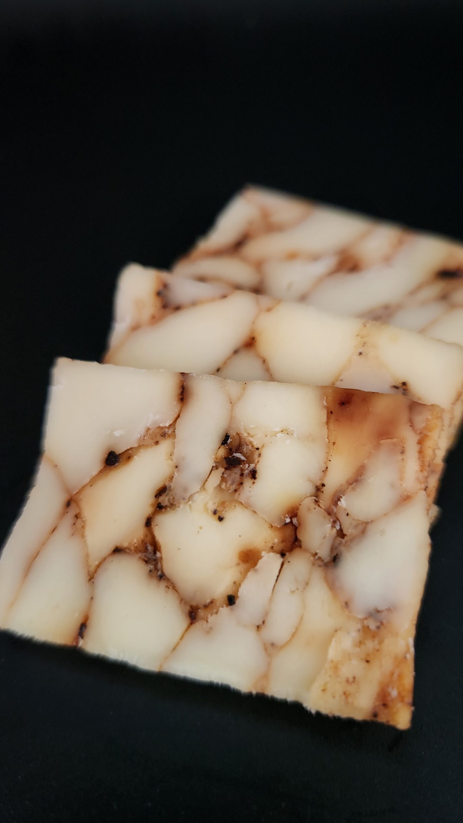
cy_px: 406
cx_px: 242
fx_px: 567
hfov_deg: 44.4
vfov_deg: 71.9
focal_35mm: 26
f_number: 1.8
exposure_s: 1/24
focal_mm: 5.4
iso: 640
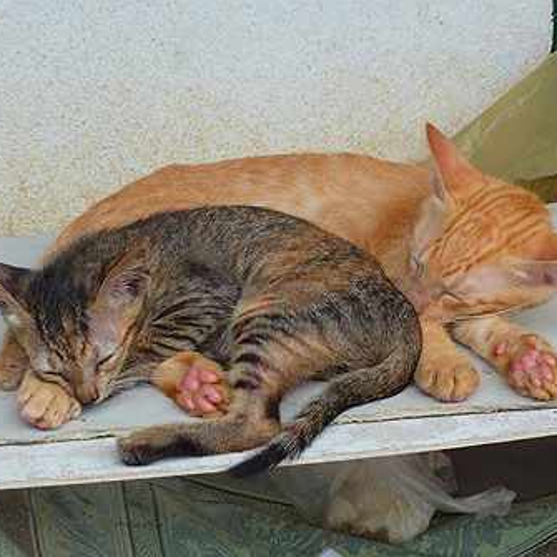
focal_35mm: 95
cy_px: 279
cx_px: 271
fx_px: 1729
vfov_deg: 18.3
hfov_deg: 18.3
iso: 80
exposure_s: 1/80
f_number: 3.9
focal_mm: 9.1
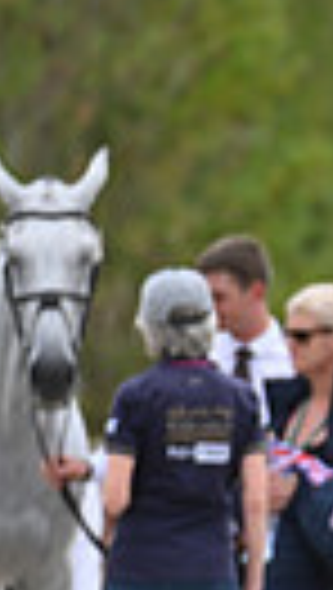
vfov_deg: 1.2
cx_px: 936
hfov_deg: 0.7
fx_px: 29072
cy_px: 426
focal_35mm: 1858
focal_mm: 400
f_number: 5.6
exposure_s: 1/1600
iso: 560
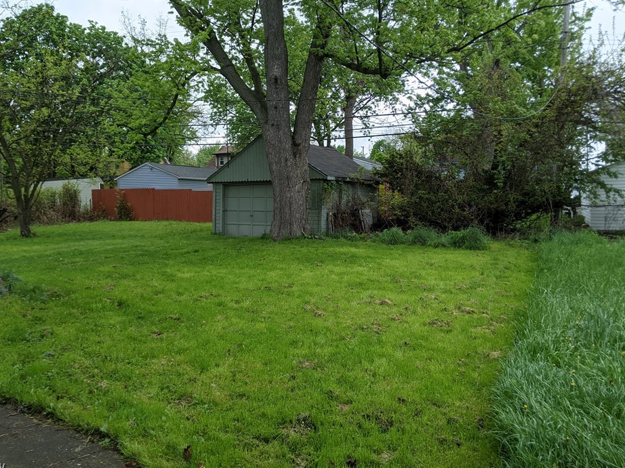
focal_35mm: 30
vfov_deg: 46.7
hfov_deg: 59.9
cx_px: 282
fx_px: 542
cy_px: 217
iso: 46
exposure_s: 1/443
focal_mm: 4.44
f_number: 1.8
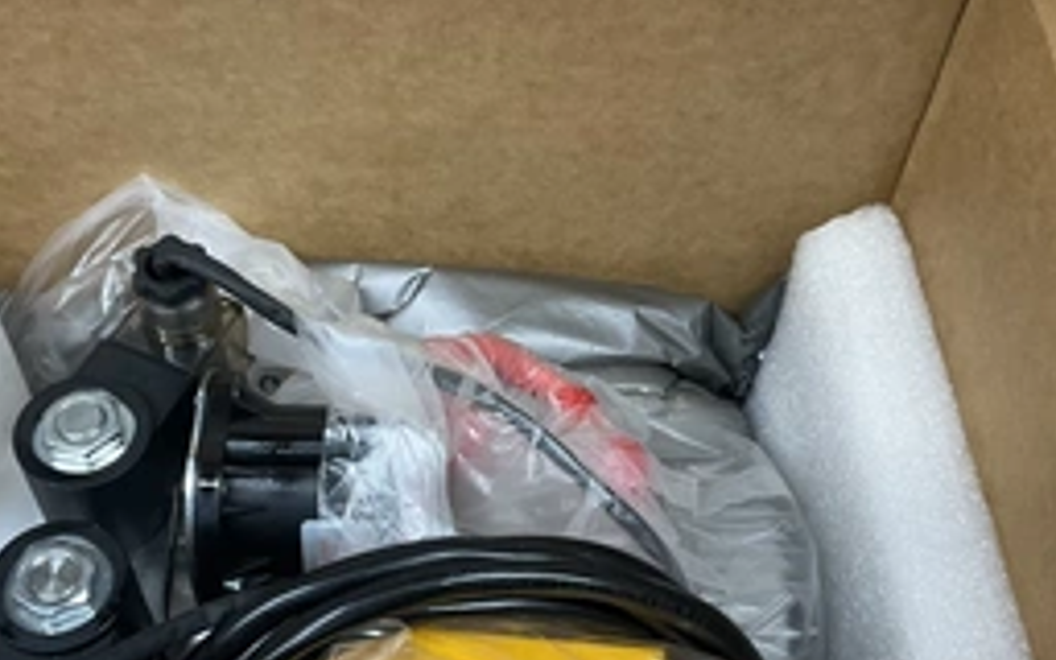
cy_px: 417
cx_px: 478
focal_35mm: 48
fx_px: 1381
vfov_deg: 26.8
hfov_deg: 41.8
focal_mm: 3
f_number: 1.8
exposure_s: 1/120
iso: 64
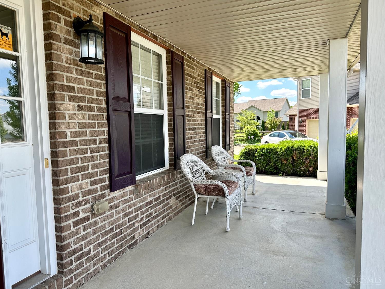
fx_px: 267
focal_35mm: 24
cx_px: 192
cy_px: 144
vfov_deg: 56.8
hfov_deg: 71.6
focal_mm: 6.86
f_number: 1.78
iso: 80
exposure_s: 1/918
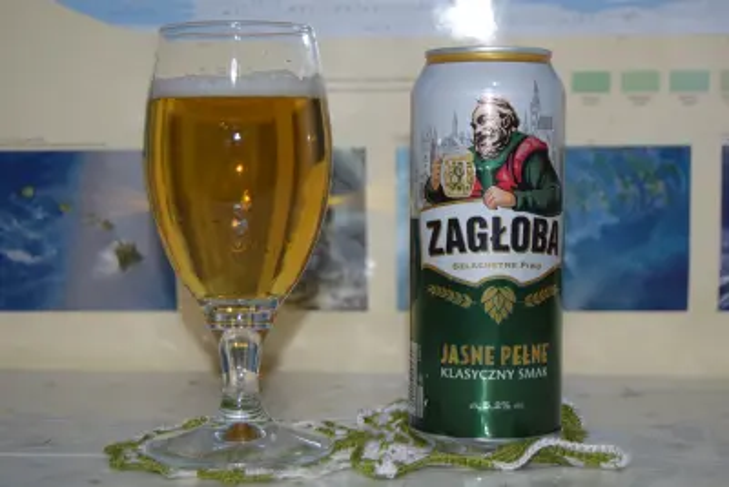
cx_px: 364
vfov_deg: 20.2
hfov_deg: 29.9
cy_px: 244
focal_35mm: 68
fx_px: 1367
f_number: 5.3
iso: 400
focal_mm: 45
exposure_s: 1/60
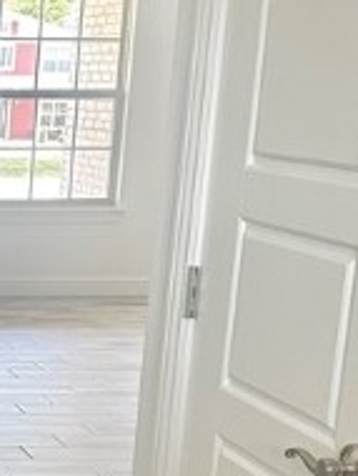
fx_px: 1335
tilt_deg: -13.6
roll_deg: -0.3
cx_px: -285
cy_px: 401
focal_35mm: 97
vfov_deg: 19.9
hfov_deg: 13.7
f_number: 1.78
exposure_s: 1/109
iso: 250
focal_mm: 6.86
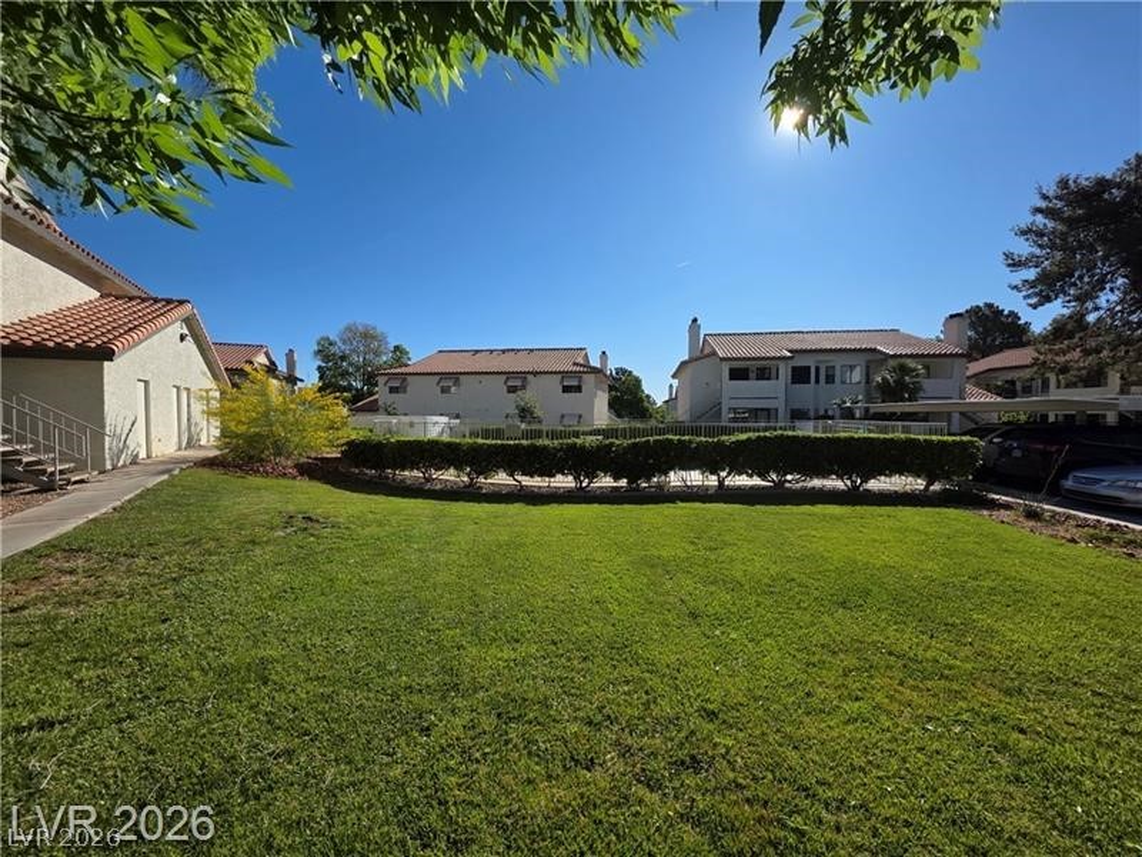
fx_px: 429
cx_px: 571
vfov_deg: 89.9
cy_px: 428
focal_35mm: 13
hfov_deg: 106.2
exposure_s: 1/3291
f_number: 1.9
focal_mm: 2.2
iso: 40
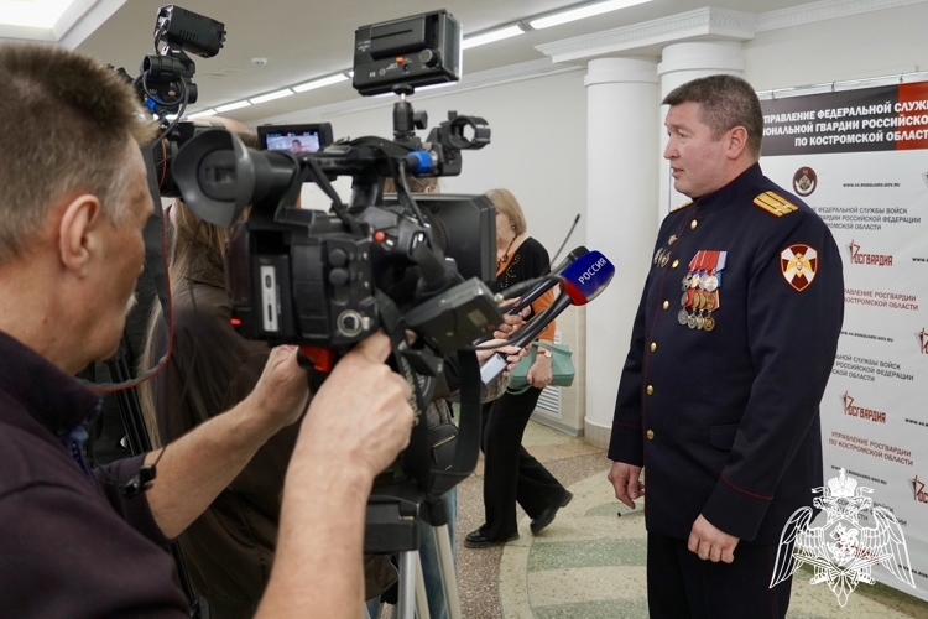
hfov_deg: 59.5
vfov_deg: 41.7
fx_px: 812
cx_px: 464
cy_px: 310
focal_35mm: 32
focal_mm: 21
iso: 1000
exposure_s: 1/160
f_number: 4
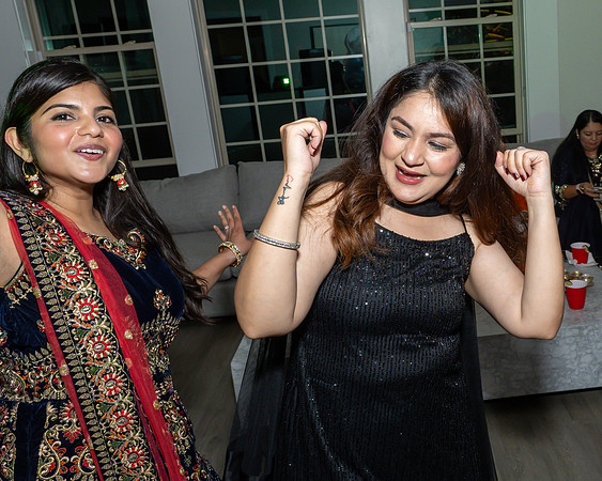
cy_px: 221
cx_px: 444
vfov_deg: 42.0
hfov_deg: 49.6
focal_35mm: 35
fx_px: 626
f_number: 8
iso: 800
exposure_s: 1/250
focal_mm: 17
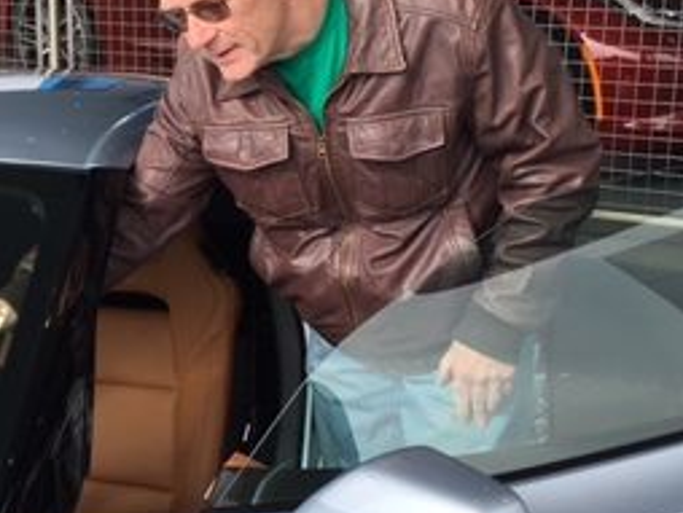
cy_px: 287
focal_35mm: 73
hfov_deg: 25.9
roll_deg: +1.7
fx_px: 1442
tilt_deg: -16.7
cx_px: 83
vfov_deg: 20.2
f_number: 2.2
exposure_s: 1/545
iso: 25
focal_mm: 4.15
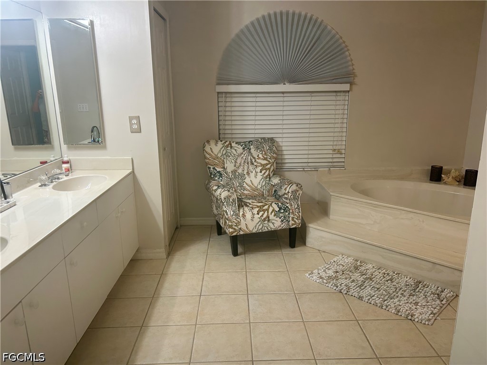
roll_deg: +0.7
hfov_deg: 67.3
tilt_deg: -13.6
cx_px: 244
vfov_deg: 53.1
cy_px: 182
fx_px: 366
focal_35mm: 26
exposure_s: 1/120
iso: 80
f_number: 1.5
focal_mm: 5.7
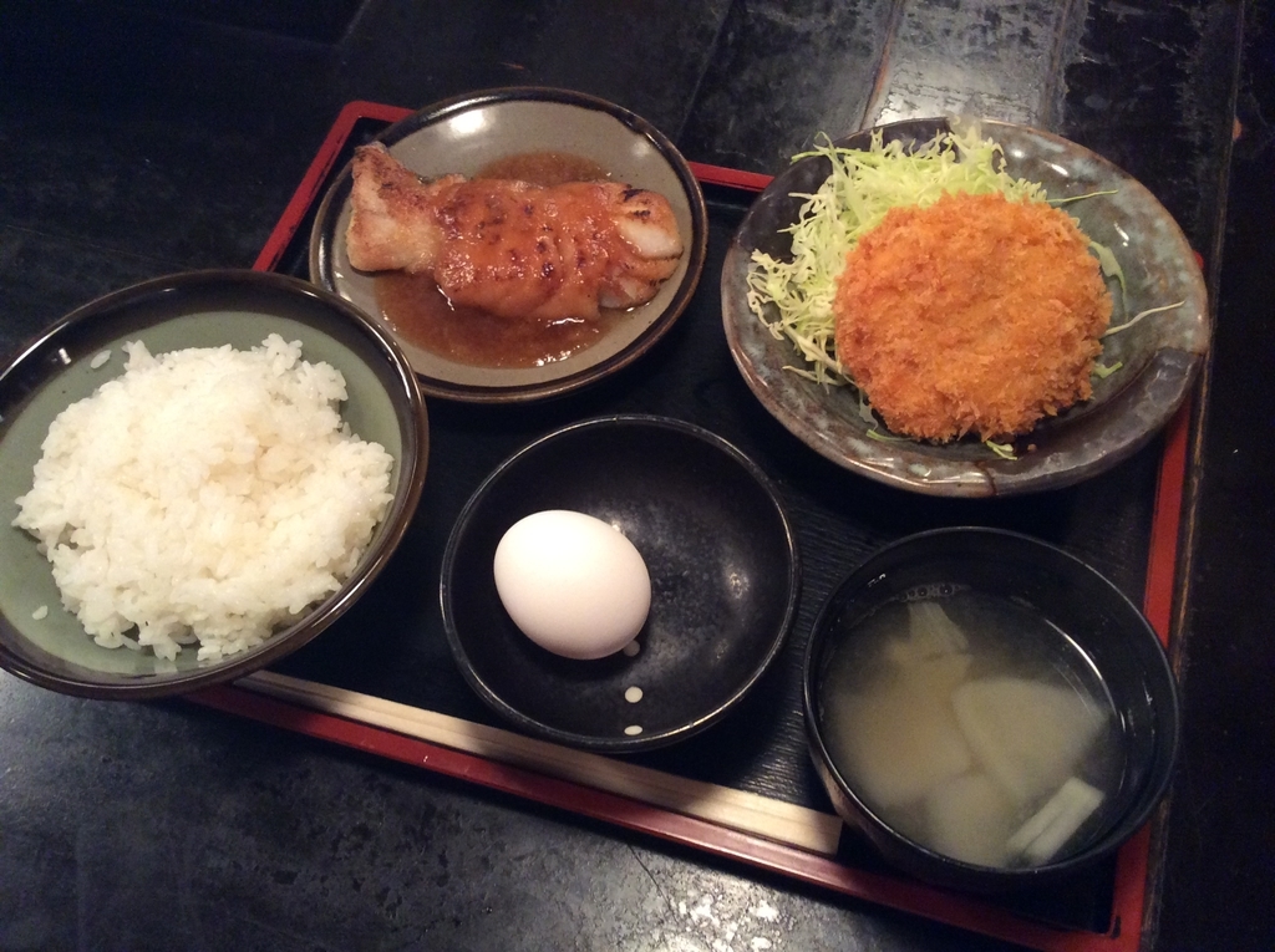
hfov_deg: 56.9
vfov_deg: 44.1
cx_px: 638
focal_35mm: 32
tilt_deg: -60.7
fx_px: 1177
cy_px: 476
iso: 250
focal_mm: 3.3
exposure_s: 1/24
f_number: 2.4
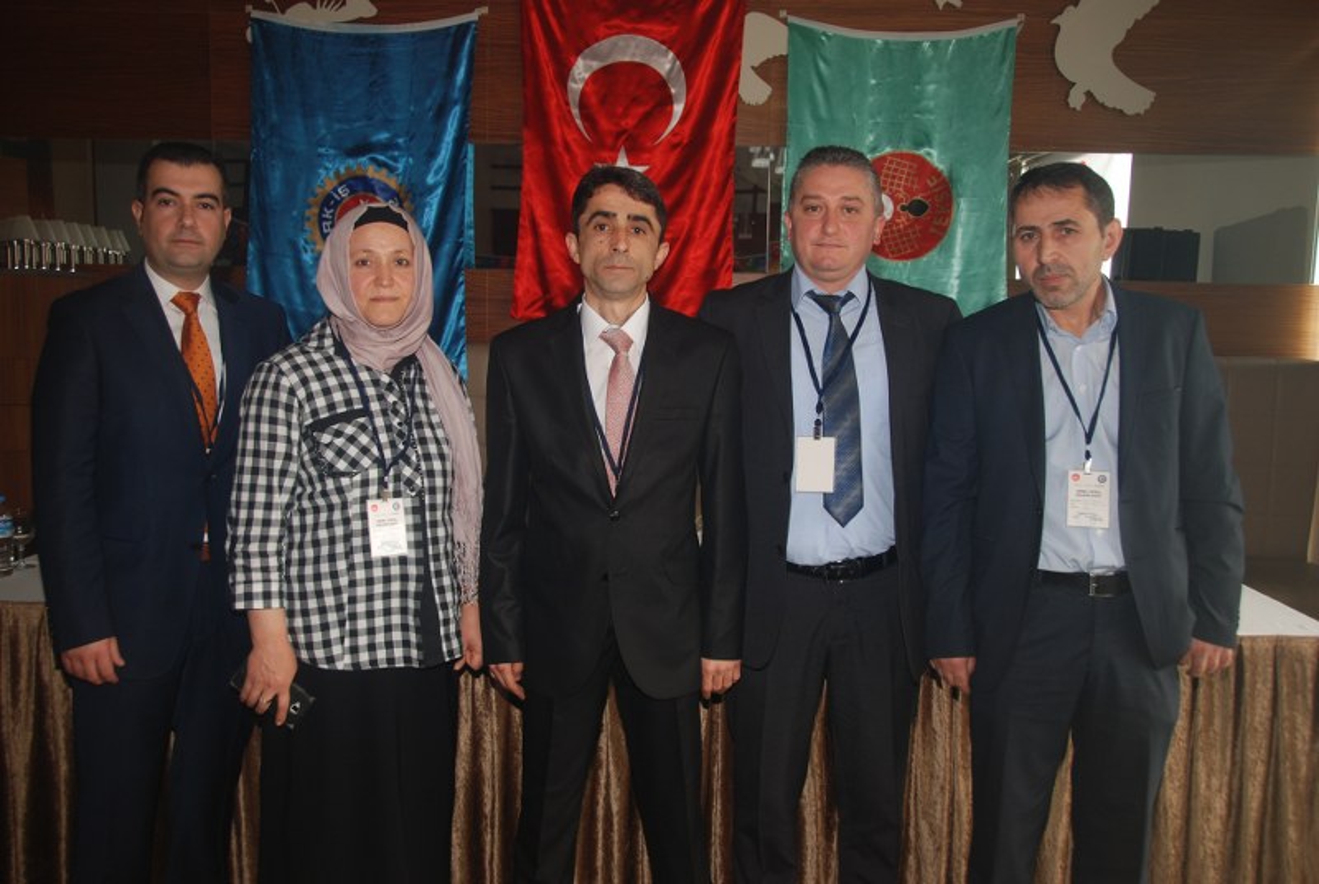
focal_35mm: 33
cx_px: 660
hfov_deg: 57.2
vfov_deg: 40.1
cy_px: 442
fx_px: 1211
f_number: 4
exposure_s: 1/60
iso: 200
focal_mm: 22
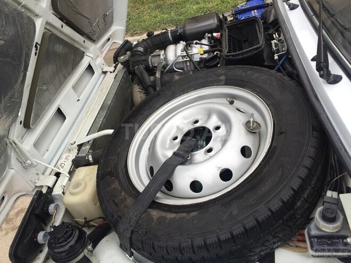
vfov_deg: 48.2
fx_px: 294
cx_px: 176
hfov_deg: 61.7
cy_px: 132
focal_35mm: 29
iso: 32
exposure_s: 1/129
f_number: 2.2
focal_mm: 4.15
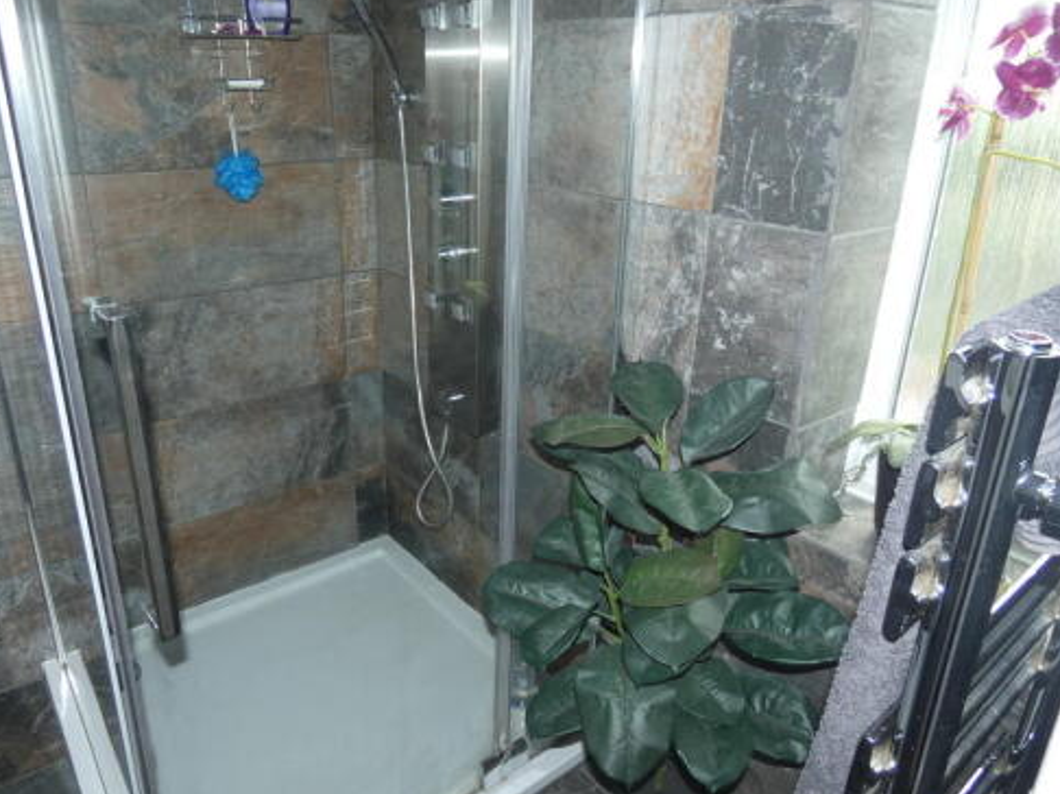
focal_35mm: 24
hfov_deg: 71.5
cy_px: 372
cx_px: 481
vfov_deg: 56.7
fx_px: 735
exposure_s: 1/60
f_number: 2.8
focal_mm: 3.6
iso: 80
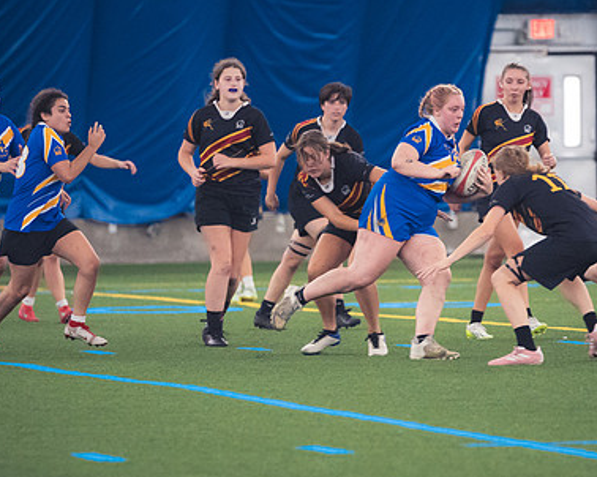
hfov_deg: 4.5
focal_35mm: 432
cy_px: 262
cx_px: 349
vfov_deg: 3.6
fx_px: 7629
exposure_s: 1/320
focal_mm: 200
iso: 4500
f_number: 2.8
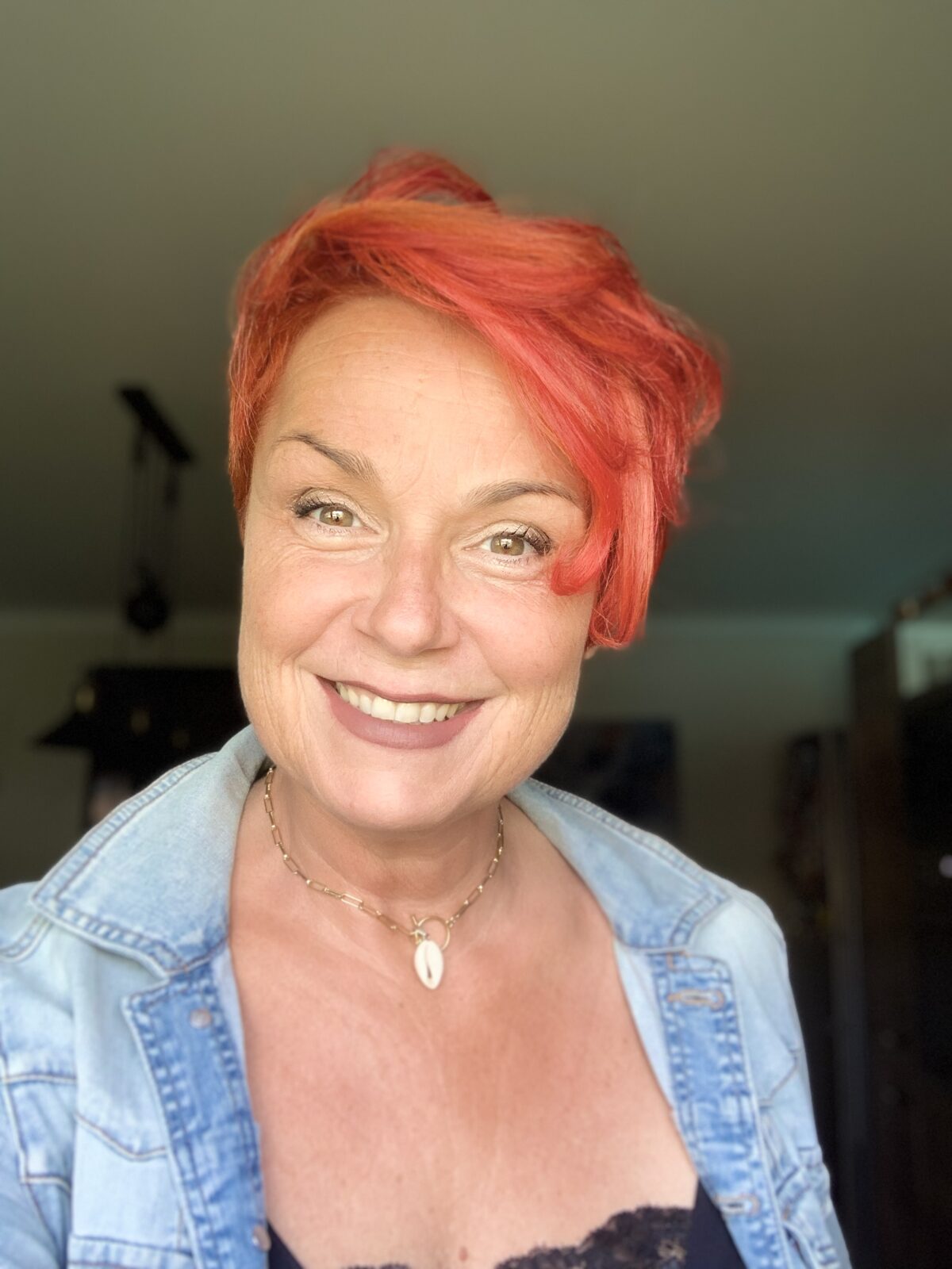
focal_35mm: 32
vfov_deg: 56.8
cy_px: 634
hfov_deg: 44.2
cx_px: 476
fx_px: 1173
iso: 64
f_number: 2.2
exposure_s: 1/121
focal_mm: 2.87
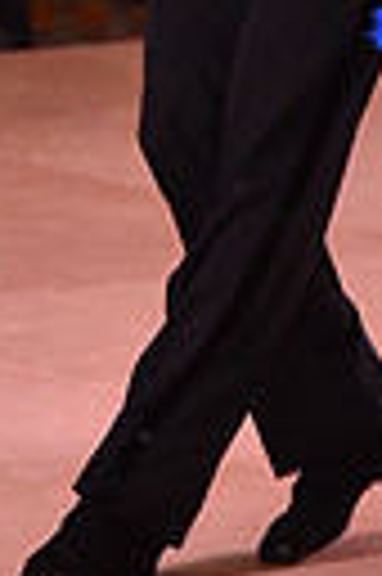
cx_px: 600
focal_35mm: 476
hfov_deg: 2.9
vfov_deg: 4.3
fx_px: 7596
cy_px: -292
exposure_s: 1/320
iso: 2500
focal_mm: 105
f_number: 5
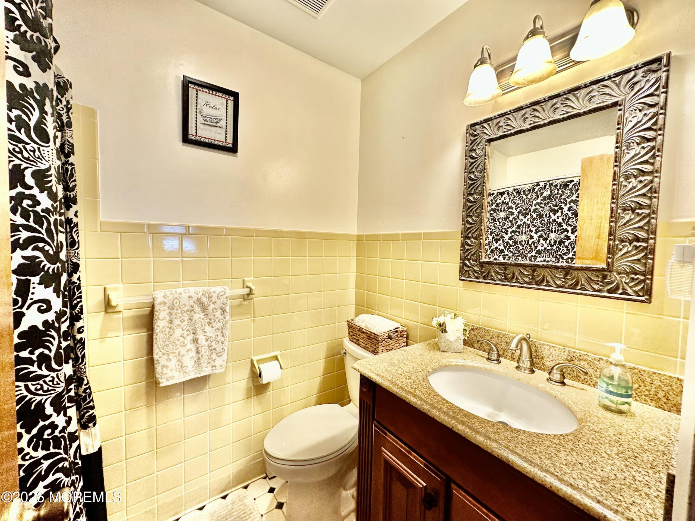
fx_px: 281
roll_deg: -0.9
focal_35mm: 14
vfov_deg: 85.7
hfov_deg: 102.1
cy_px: 260
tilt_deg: -2.3
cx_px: 348
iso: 200
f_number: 2.2
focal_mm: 2.22
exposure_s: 1/120
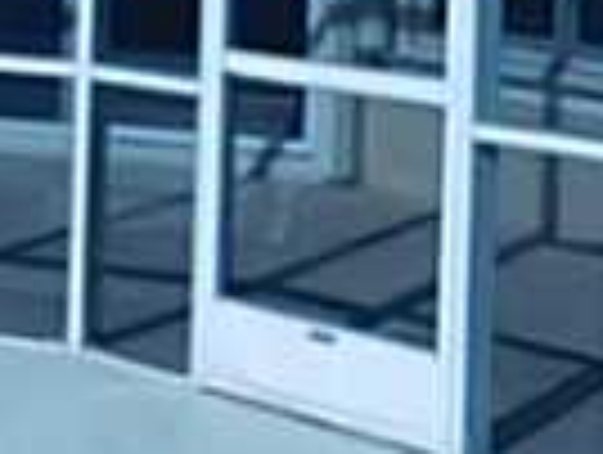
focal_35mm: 137
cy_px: -301
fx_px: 2391
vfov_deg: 10.4
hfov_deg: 13.7
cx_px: -256
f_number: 6
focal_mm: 4
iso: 125
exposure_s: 1/1000
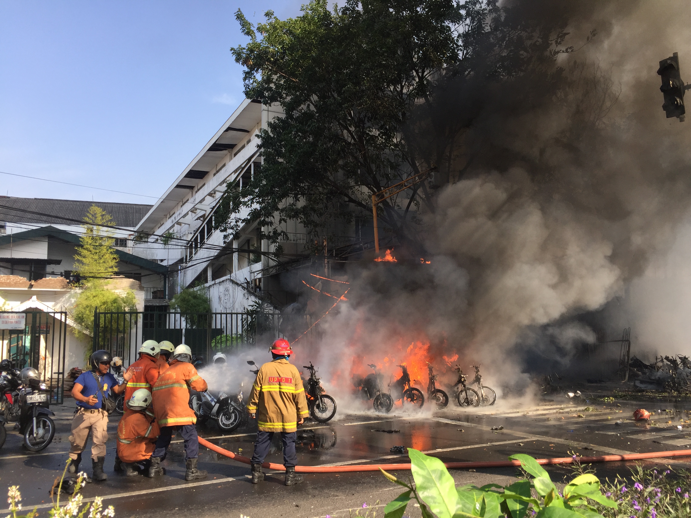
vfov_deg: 48.2
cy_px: 259
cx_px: 346
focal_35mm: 29
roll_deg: -1.6
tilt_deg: +7.0
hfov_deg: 61.7
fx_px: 579
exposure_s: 1/719
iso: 32
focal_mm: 4.15
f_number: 2.2
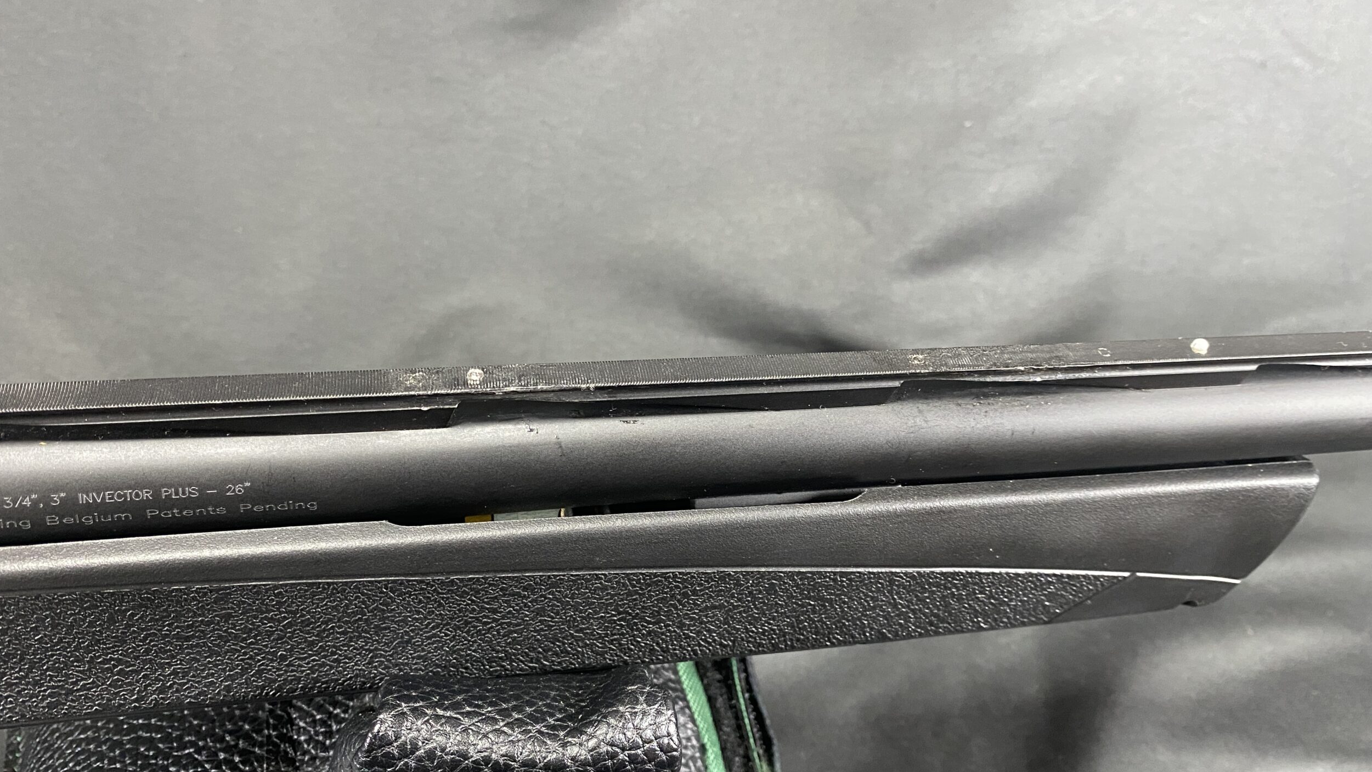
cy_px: 417
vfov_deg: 40.2
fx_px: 1055
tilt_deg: -41.2
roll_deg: -7.7
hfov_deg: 66.1
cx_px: 671
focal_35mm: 29
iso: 400
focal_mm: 4.25
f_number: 1.8
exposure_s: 1/60
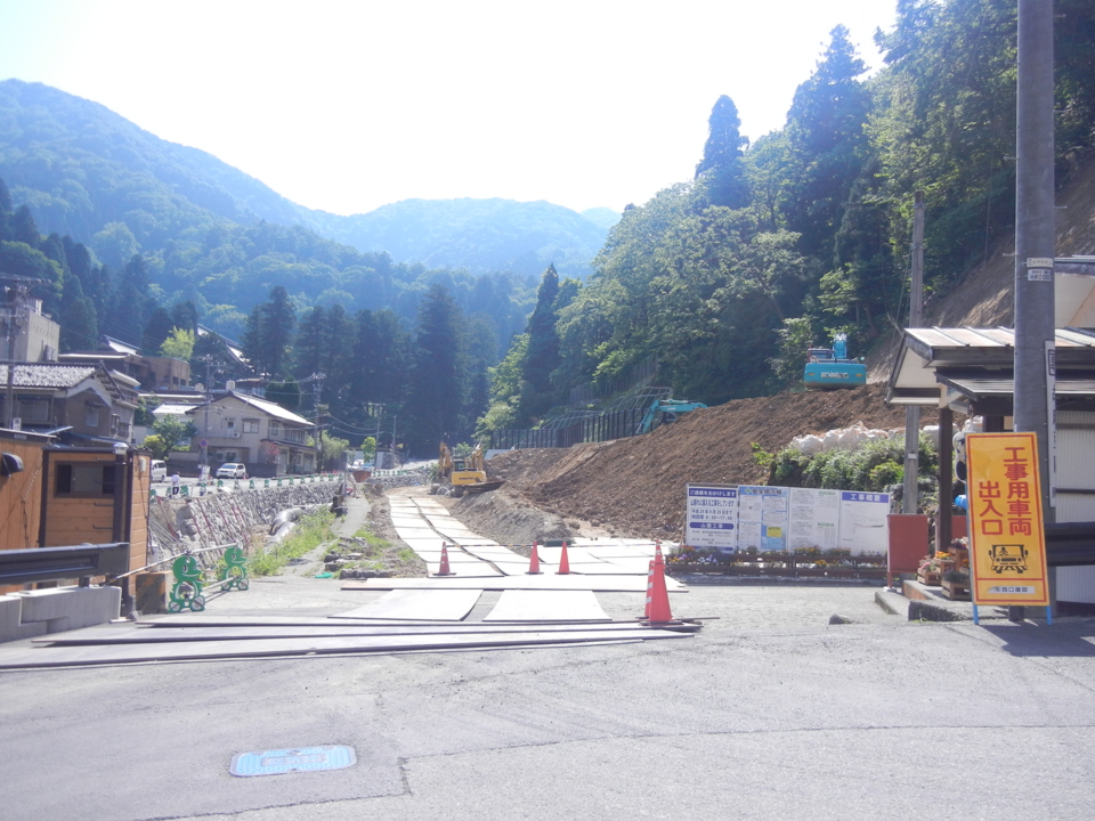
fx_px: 1012
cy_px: 433
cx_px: 542
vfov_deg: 44.1
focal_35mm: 32
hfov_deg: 56.8
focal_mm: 5.4
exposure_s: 1/697
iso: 160
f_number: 3.5
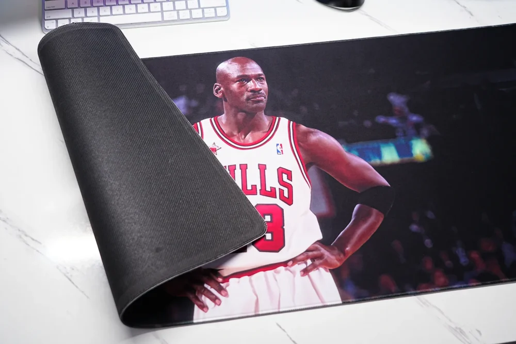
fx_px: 659
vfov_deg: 29.3
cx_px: 258
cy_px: 172
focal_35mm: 46
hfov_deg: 42.7
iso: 640
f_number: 4
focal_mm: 46
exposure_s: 1/100
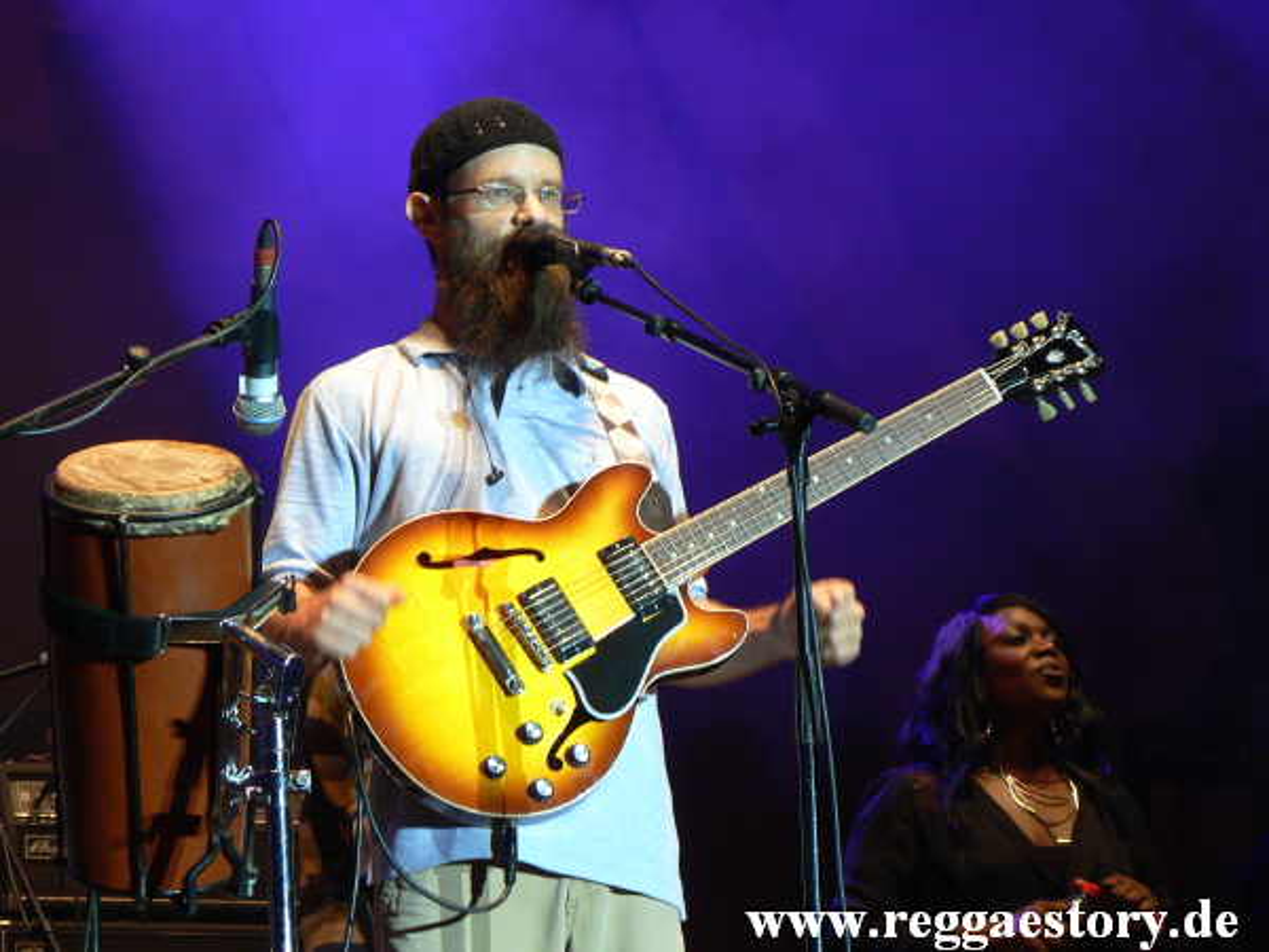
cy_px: 476
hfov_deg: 13.5
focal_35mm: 146
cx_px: 634
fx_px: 5352
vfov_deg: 10.2
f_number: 3.3
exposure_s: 1/30
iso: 100
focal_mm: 25.1
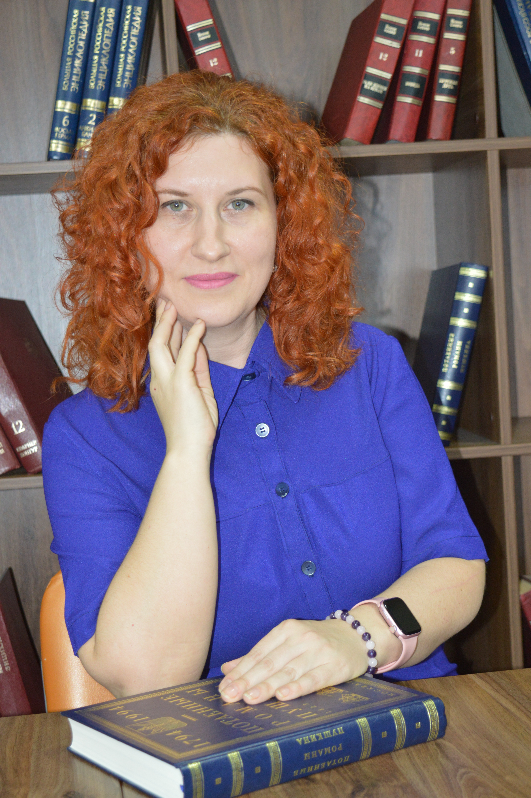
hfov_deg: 20.1
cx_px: 266
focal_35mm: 68
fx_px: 1496
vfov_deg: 29.9
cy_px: 399
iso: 1100
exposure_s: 1/60
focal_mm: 45
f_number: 5
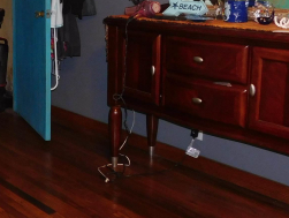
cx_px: -14
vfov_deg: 23.7
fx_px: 510
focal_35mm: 61
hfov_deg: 29.1
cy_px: 45
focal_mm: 4
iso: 200
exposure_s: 1/30
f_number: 3
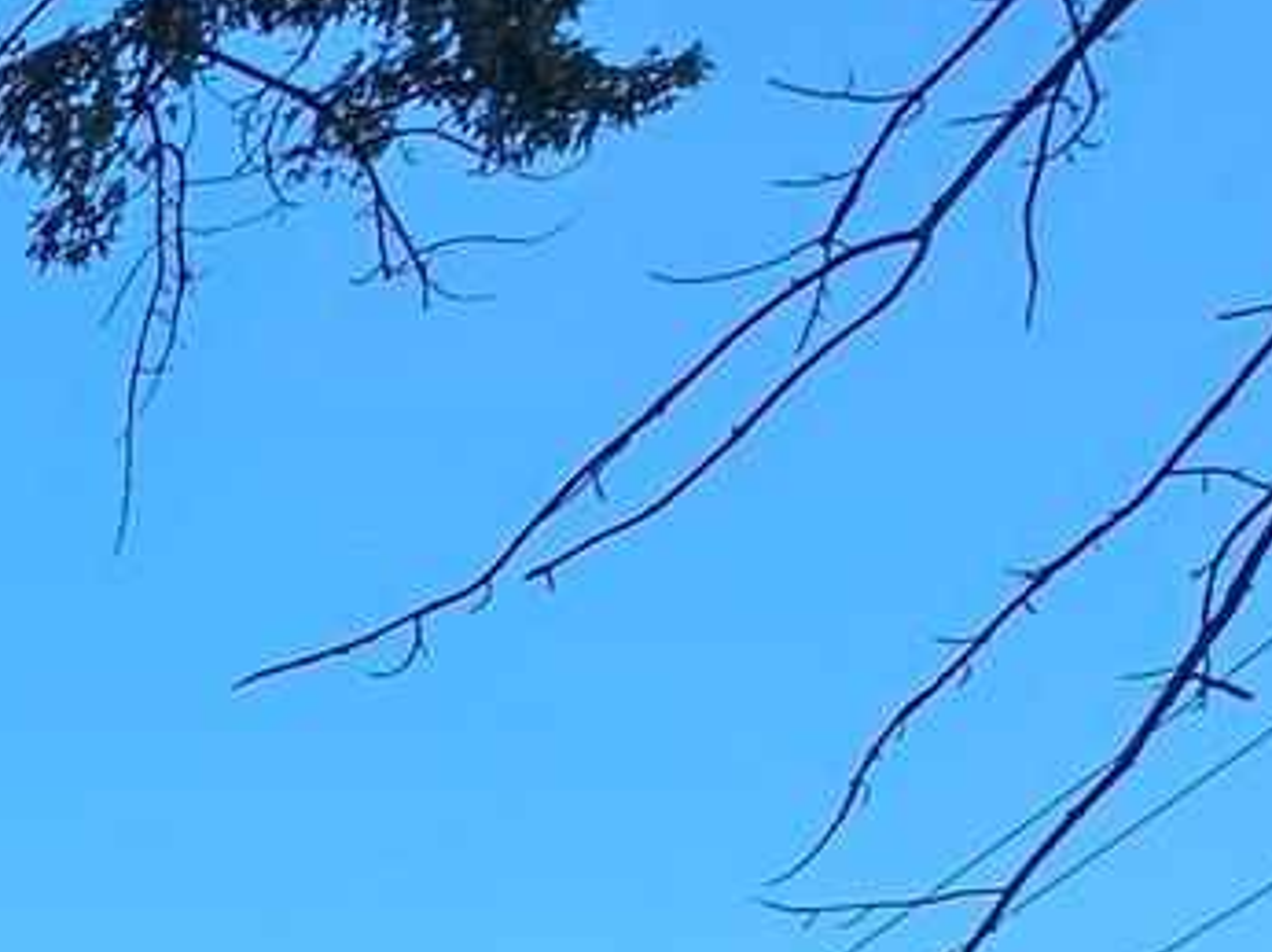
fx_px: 2827
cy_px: 1966
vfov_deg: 15.1
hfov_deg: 14.0
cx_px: -1974
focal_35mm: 77
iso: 50
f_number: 2.2
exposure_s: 1/909
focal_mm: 2.2
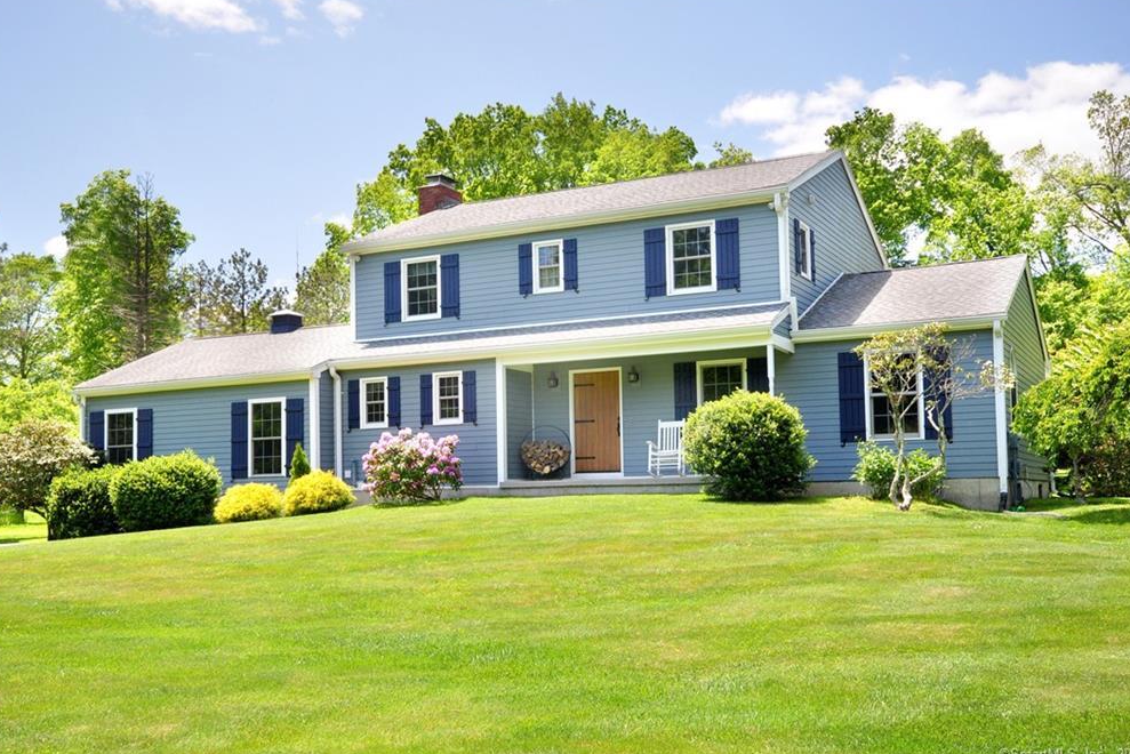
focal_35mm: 31
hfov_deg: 60.3
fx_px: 973
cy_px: 376
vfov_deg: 42.4
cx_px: 569
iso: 250
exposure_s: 1/125
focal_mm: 20
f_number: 8
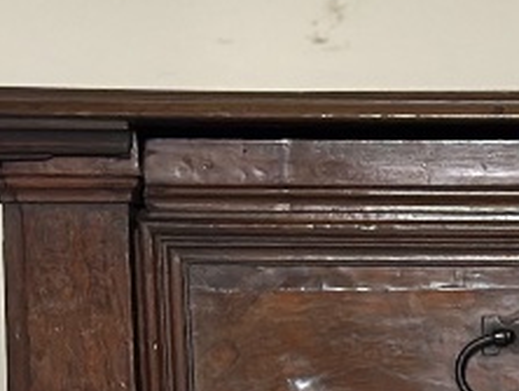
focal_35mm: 259
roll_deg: +0.8
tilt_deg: -6.3
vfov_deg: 5.6
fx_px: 3887
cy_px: 829
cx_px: 970
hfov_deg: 7.4
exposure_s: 1/60
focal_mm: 6.86
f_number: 1.78
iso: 160
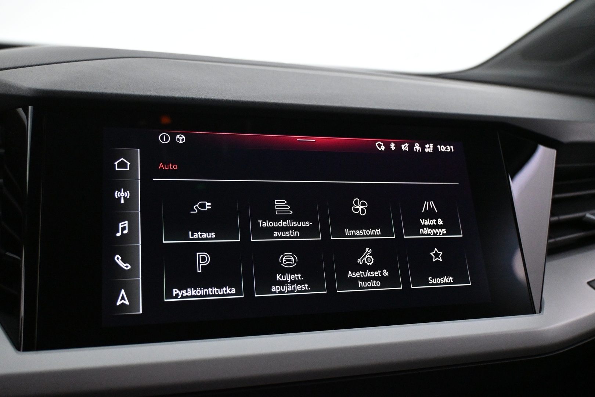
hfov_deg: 56.1
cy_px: 198
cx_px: 298
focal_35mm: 34
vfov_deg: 39.1
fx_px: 558
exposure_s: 1/100
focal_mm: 22.5
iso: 4000
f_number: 4
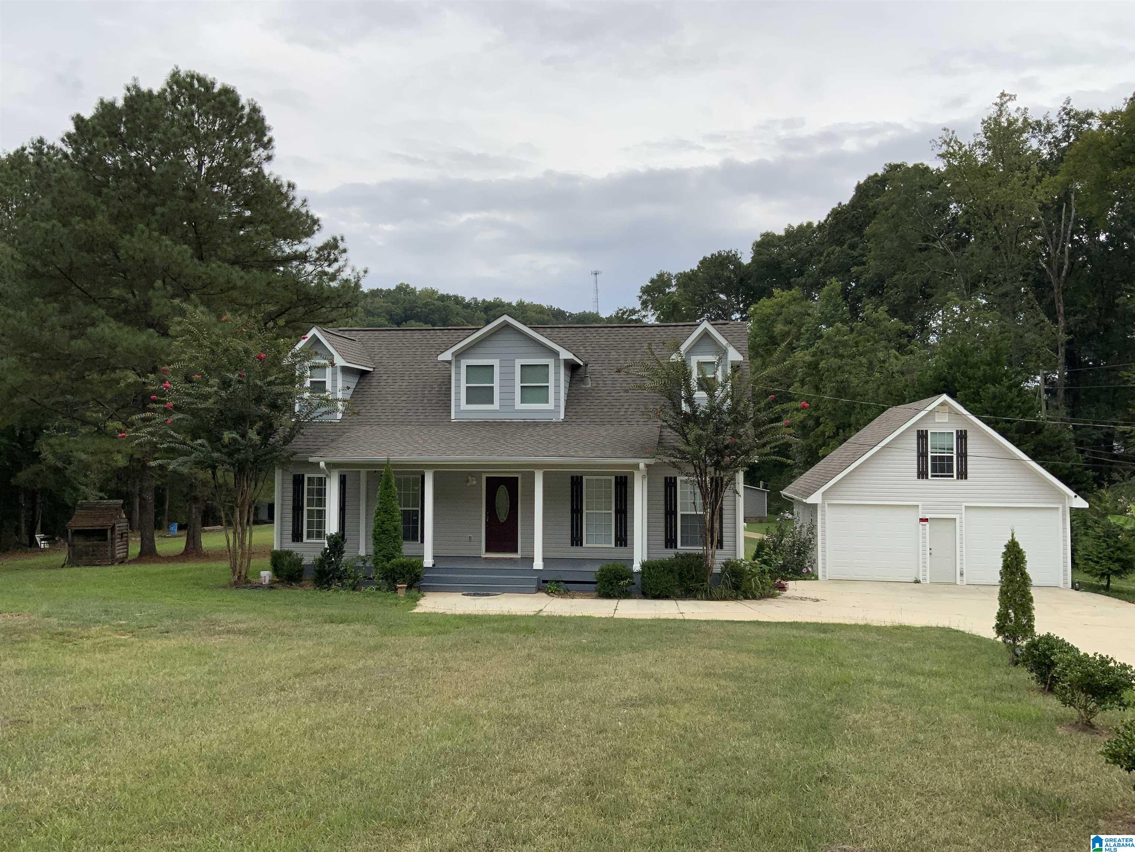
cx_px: 568
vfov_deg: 48.2
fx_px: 951
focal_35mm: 29
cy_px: 426
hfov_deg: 61.7
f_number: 1.8
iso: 16
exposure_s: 1/1577
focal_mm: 3
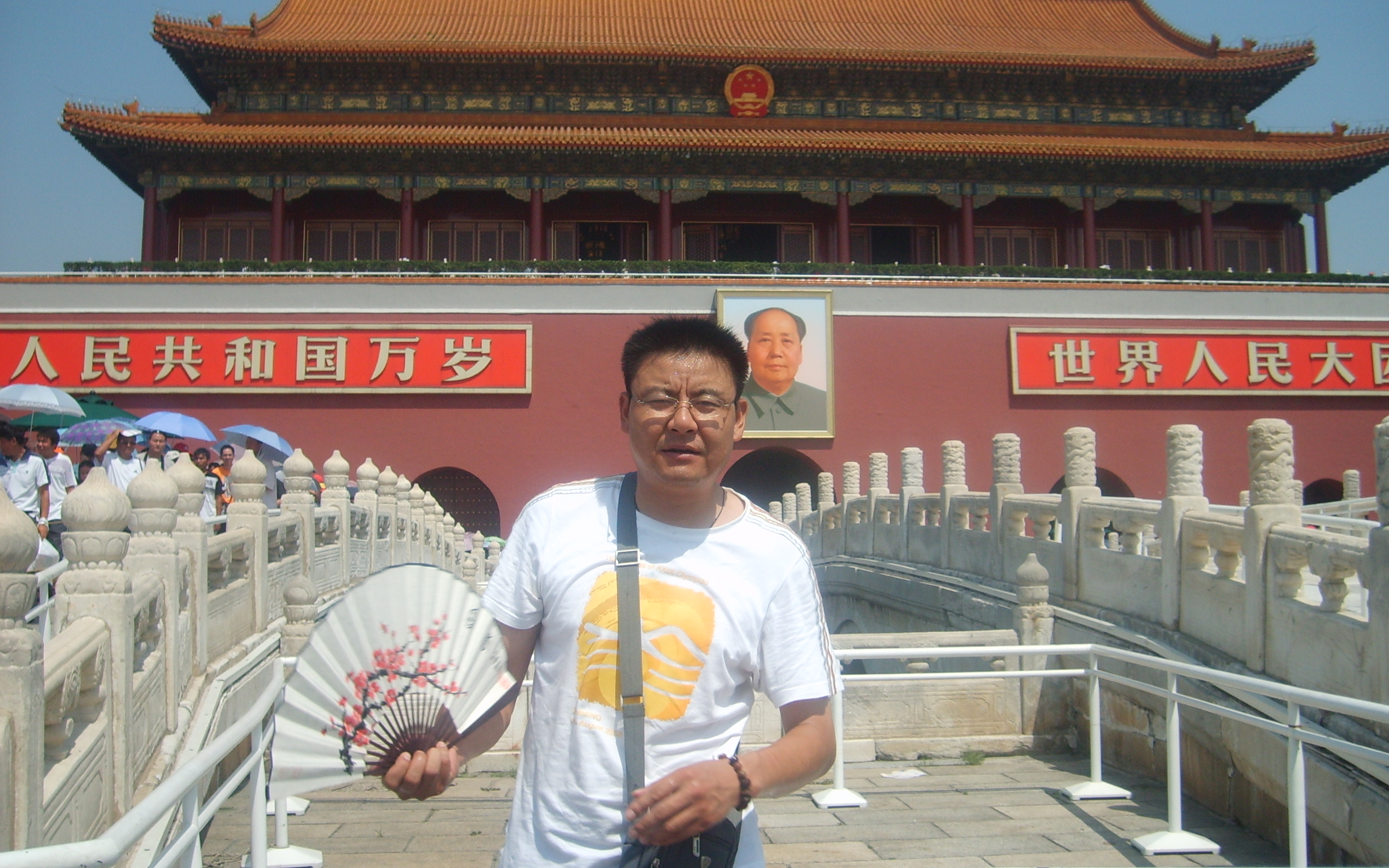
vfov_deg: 33.6
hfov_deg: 51.5
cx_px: 693
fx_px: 1439
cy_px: 416
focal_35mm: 38
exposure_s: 1/250
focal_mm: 5.8
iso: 50
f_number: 7.1
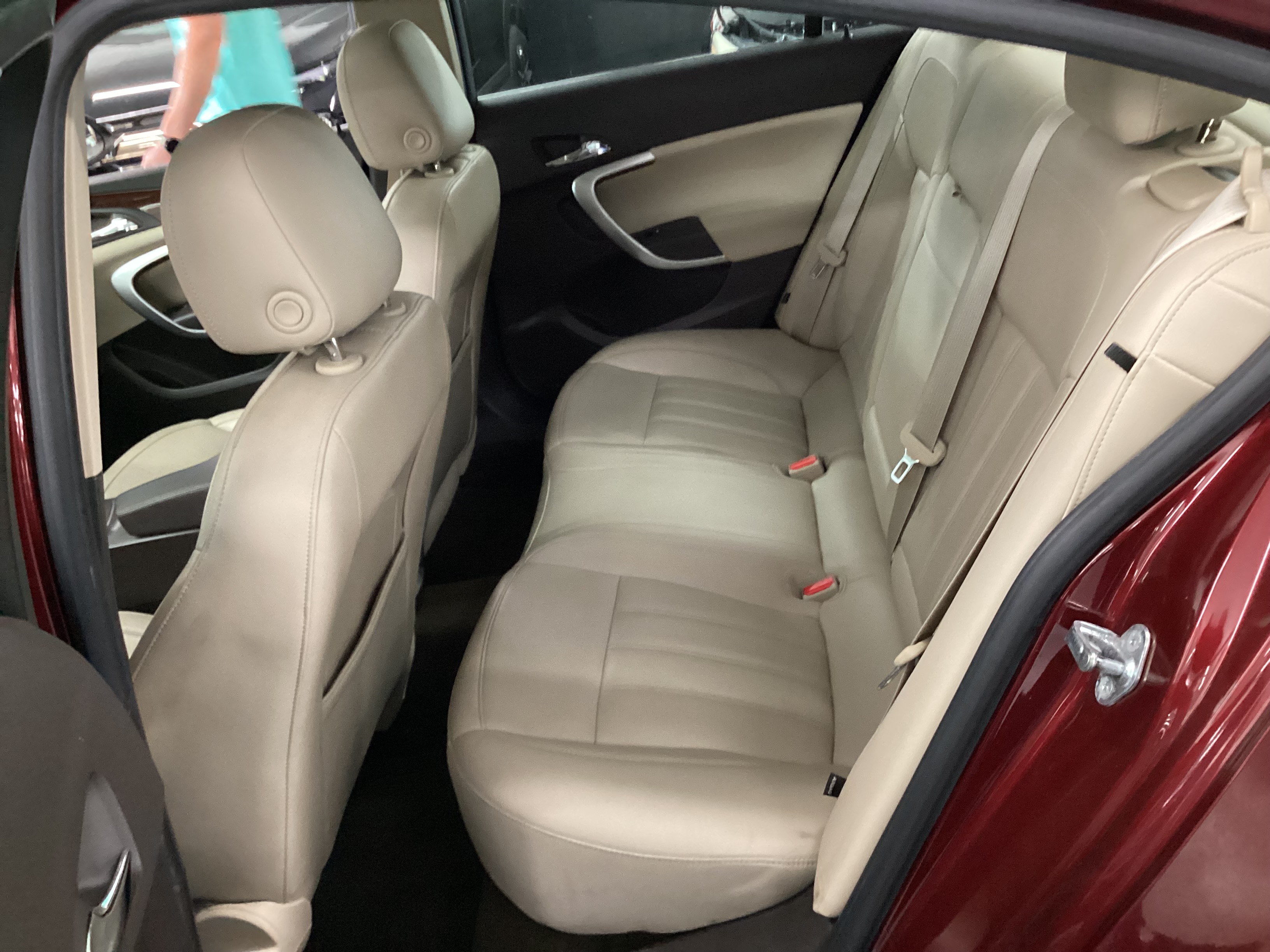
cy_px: 476
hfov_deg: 58.4
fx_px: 1137
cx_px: 635
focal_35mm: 31
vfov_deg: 45.4
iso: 320
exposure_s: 1/40
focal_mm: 3.3
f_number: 2.4
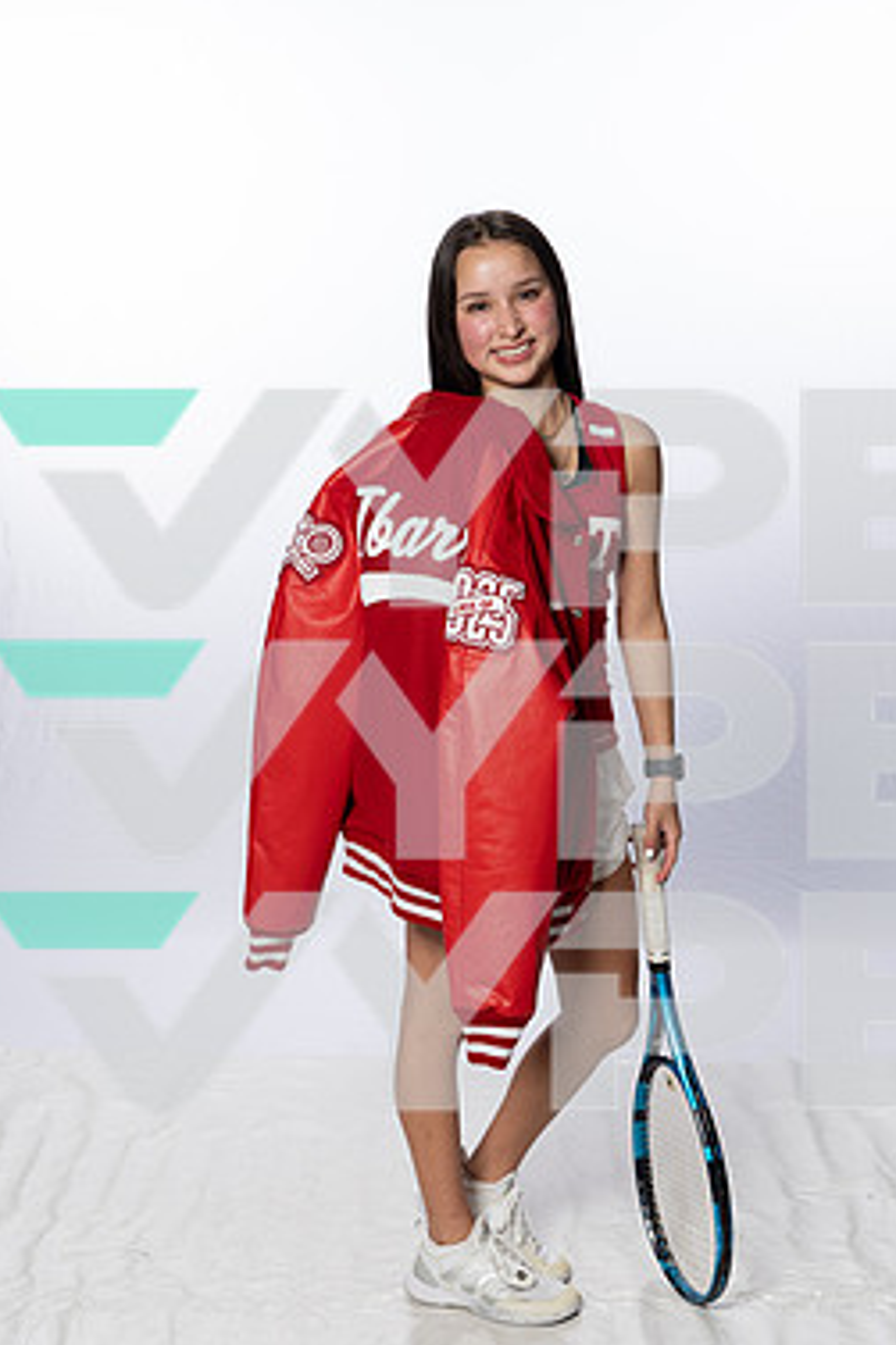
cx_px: 518
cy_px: 753
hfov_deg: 20.0
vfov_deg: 29.6
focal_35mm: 68
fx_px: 2541
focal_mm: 57
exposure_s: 1/250
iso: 640
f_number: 8
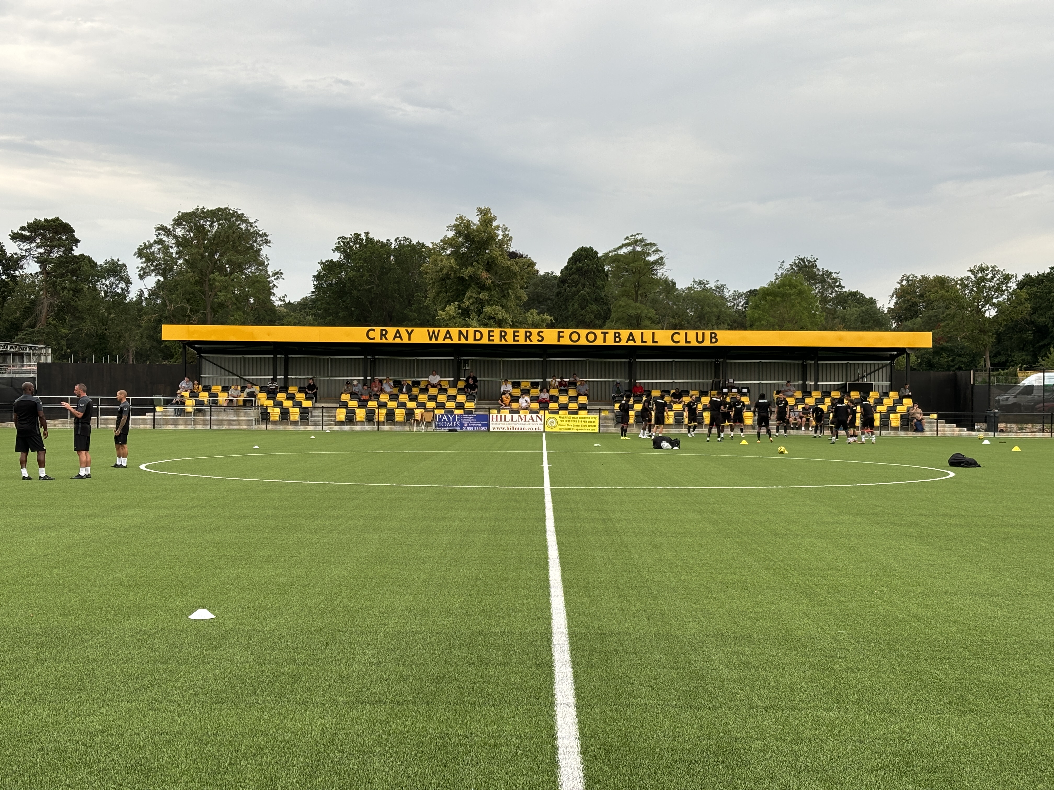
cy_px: 395
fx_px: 1583
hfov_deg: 36.8
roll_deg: -0.2
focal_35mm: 52
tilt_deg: -0.2
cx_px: 527
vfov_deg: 28.0
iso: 32
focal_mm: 5.96
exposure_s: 1/161
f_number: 1.6
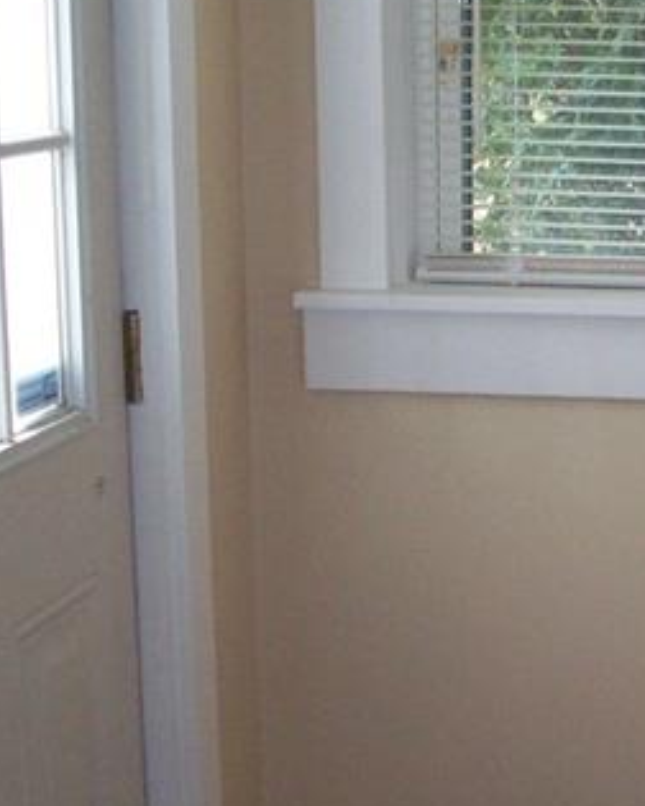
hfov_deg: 17.3
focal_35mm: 88
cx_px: 553
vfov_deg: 21.7
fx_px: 2100
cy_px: 412
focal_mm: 6.2
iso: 160
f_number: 2.8
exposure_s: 1/68.5
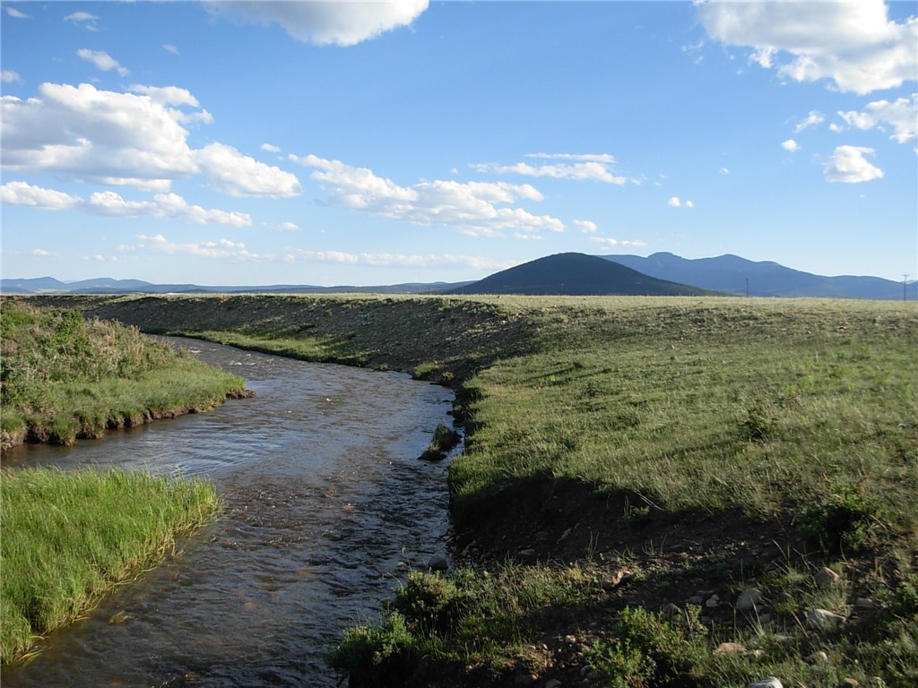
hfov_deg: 49.0
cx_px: 459
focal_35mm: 38
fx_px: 1008
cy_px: 344
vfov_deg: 37.7
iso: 79
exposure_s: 1/813
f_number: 2.9
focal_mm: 6.3
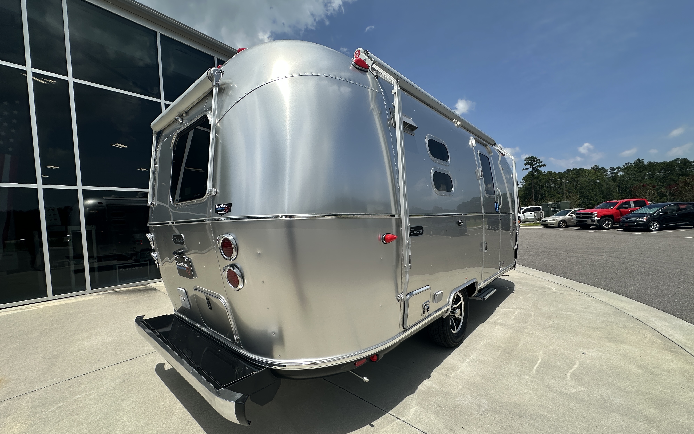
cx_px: 345
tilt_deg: -2.3
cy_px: 232
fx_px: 284
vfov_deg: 74.7
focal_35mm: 15
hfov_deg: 101.5
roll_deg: +1.9
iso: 50
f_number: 2.2
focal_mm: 2.22
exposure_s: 1/3509
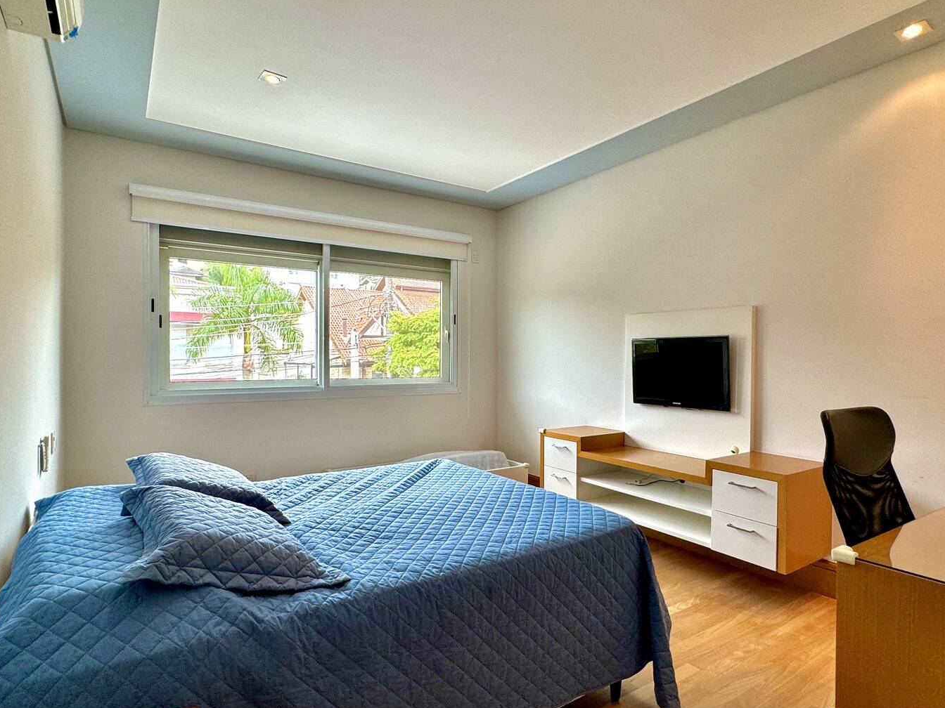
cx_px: 490
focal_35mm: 15
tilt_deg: -0.5
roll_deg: -0.4
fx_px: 409
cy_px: 365
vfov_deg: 81.7
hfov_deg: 98.1
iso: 80
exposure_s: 1/120
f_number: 2.2
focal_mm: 2.22
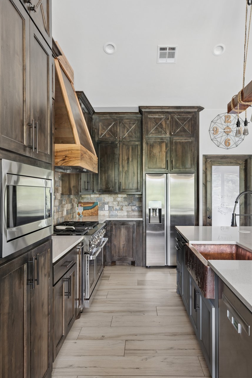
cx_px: 136
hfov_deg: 53.1
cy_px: 195
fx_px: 252
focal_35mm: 24
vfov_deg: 73.7
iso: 200
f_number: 8
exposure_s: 1/1.25
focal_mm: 20
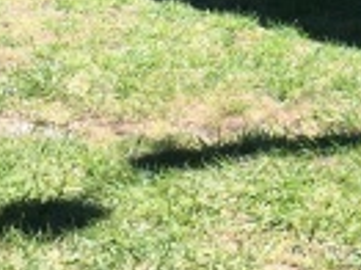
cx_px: 309
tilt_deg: -3.3
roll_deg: -0.1
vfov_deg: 9.8
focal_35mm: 142
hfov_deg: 13.8
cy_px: -248
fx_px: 1480
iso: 25
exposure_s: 1/538
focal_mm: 4.15
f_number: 2.2
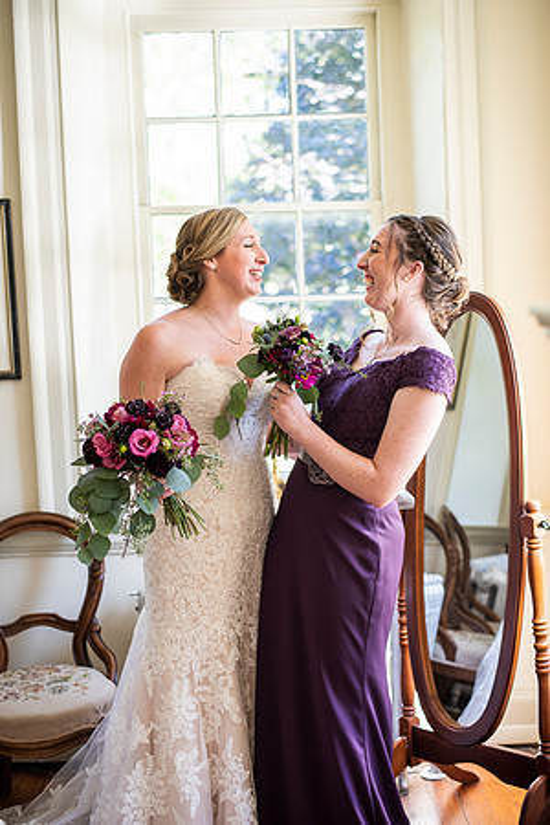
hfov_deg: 27.0
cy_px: 412
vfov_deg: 39.6
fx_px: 1146
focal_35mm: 50
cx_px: 275
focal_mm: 50
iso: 640
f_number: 2.5
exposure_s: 1/400
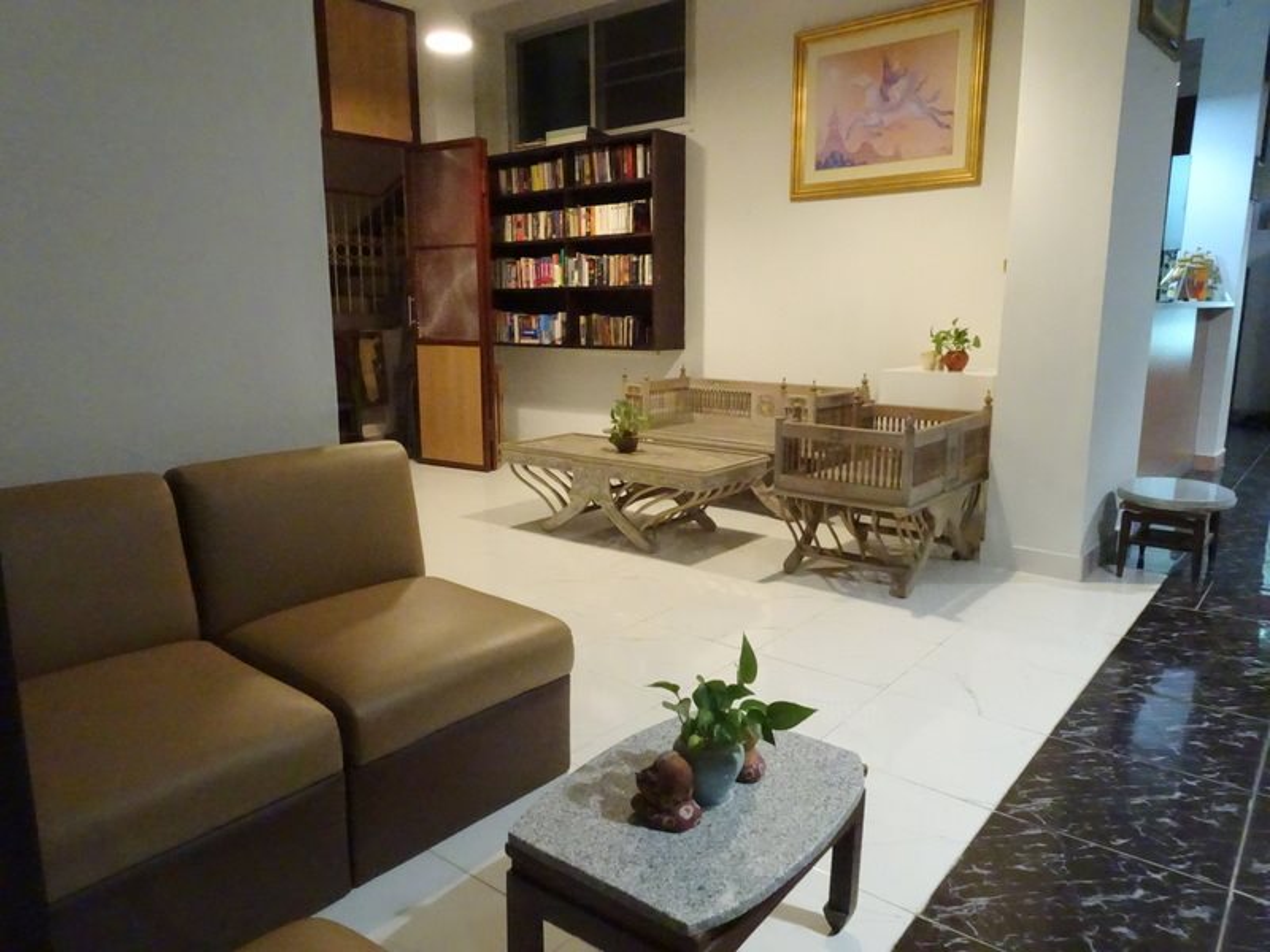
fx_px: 881
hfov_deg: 71.6
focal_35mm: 24
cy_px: 476
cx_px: 635
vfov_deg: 56.8
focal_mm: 4.1
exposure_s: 1/30
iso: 2000
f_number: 4
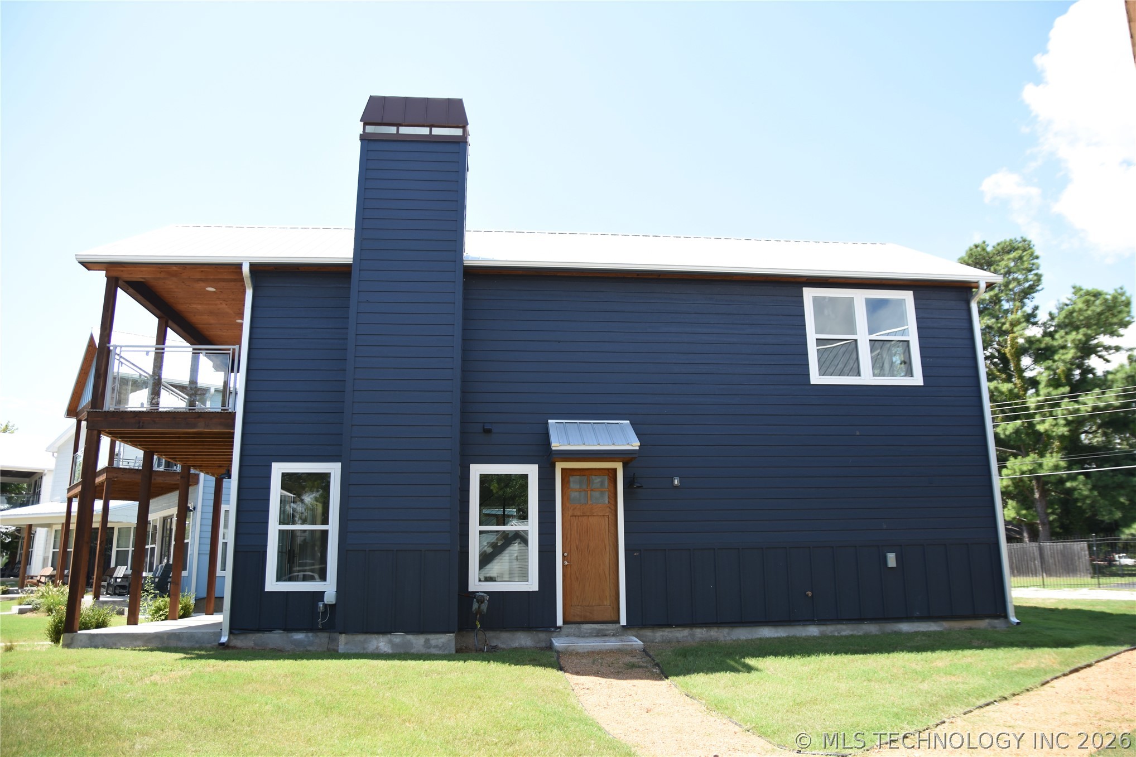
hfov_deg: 70.4
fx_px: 805
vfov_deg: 50.4
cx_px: 568
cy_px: 378
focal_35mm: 26
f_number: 3.2
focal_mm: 17
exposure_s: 1/500
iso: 100
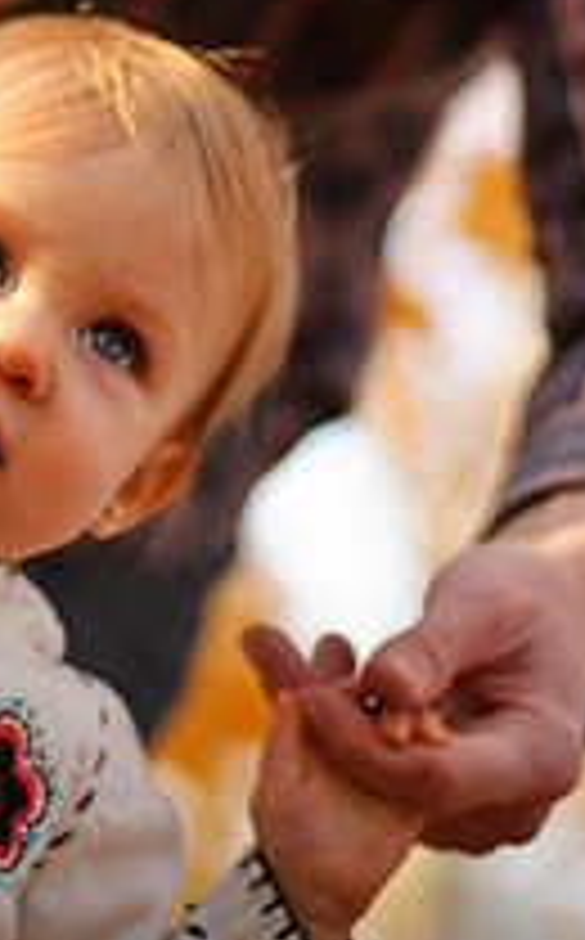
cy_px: -27
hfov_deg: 7.9
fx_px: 4224
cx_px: 128
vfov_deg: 12.5
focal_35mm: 165
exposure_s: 1/400
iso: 160
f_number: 2
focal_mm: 50
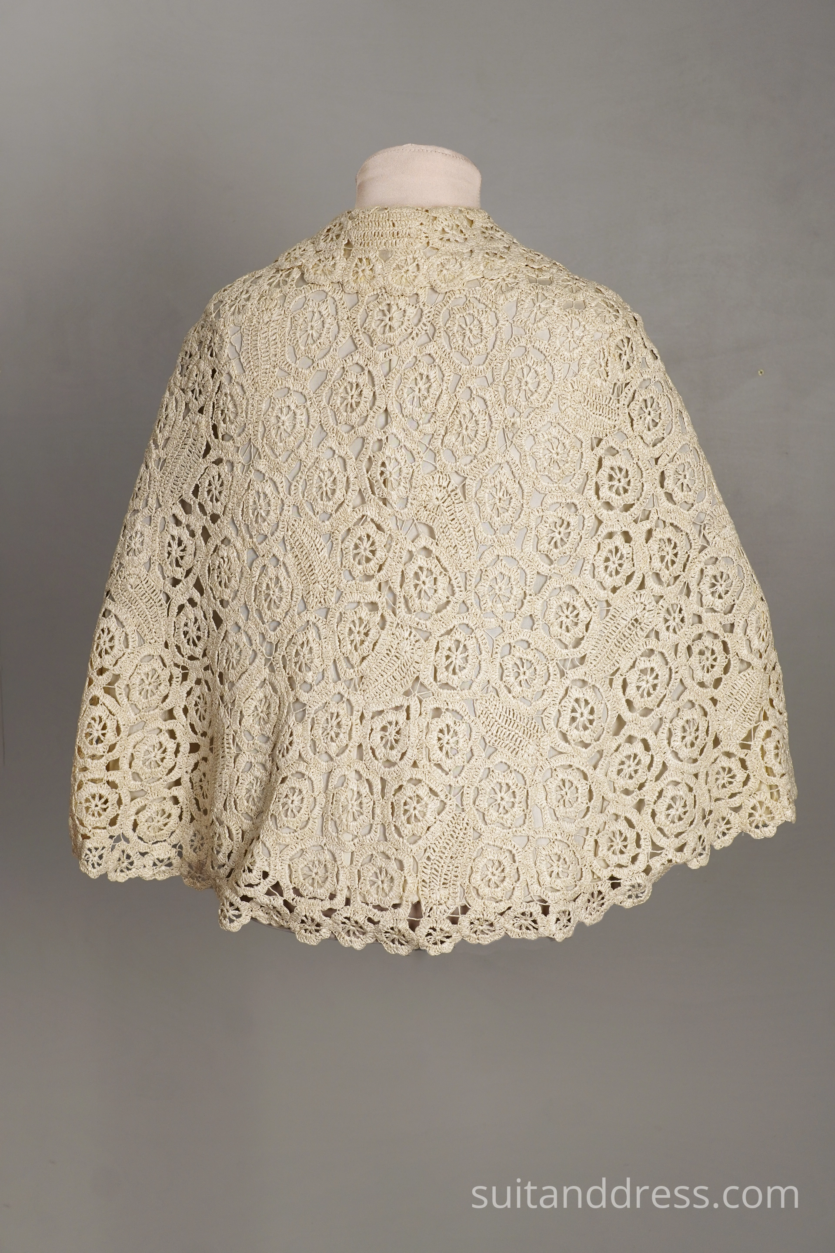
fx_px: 1670
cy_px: 626
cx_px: 418
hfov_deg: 28.1
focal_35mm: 48
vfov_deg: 41.1
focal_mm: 32
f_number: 6.3
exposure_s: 1/60
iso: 320
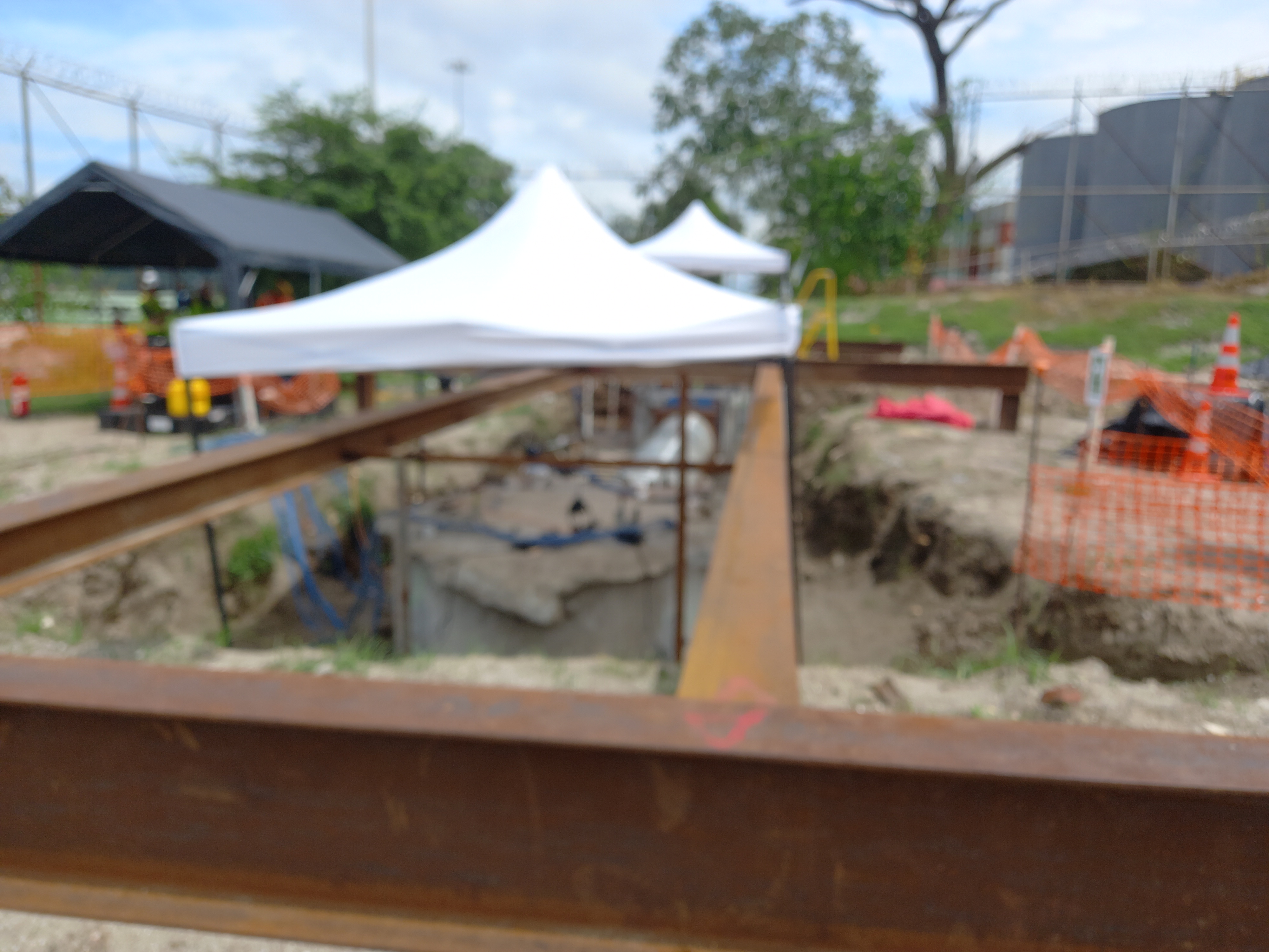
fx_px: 916
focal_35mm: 25
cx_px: 634
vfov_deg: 54.9
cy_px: 476
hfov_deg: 69.4
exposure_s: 1/803
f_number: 2
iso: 25
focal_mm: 4.6
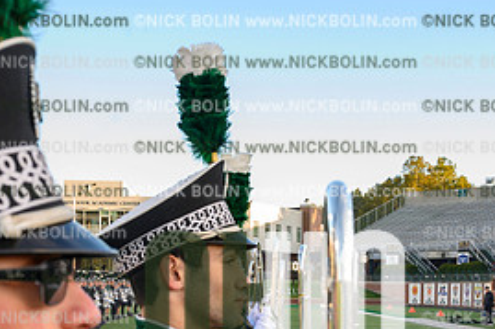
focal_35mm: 69
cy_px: 318
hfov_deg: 29.2
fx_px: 948
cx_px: 274
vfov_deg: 19.2
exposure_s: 1/60
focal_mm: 32
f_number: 9
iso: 320
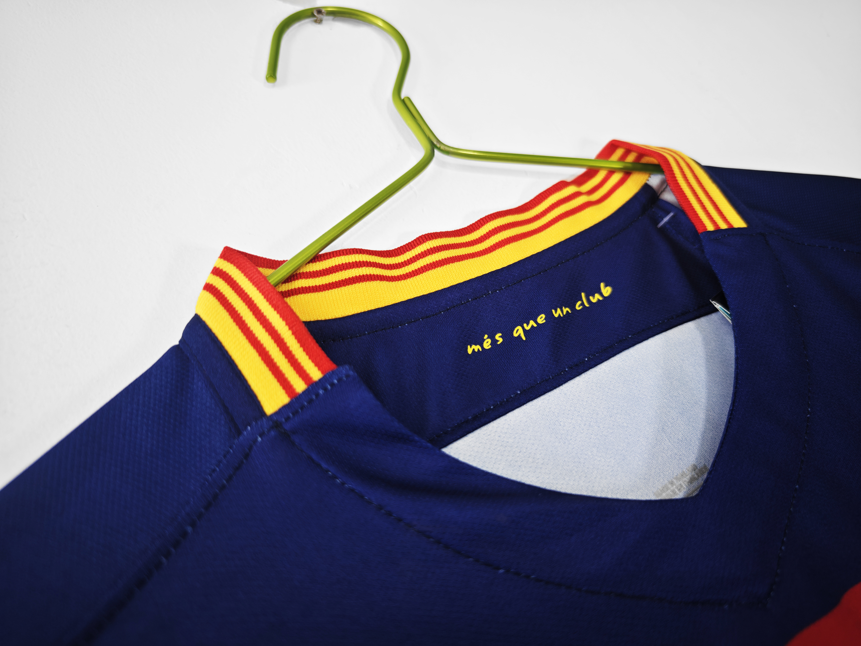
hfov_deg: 73.9
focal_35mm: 23
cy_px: 323
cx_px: 430
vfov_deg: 58.9
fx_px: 572
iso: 88
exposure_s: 1/100
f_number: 1.75
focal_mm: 8.67
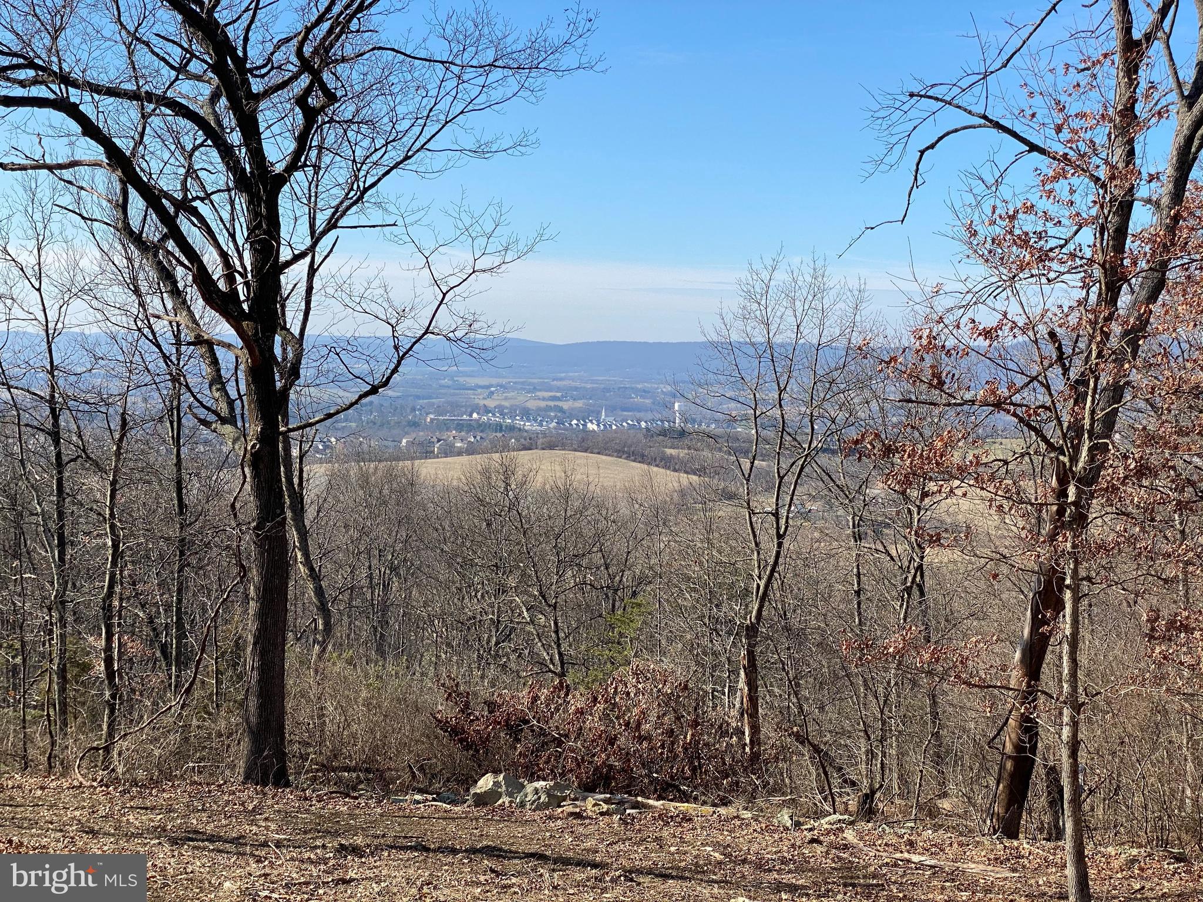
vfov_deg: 28.0
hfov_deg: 36.8
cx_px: 602
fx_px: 1807
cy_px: 451
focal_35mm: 52
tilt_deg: -1.2
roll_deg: -2.0
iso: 20
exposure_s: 1/1115
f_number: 2
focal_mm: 6
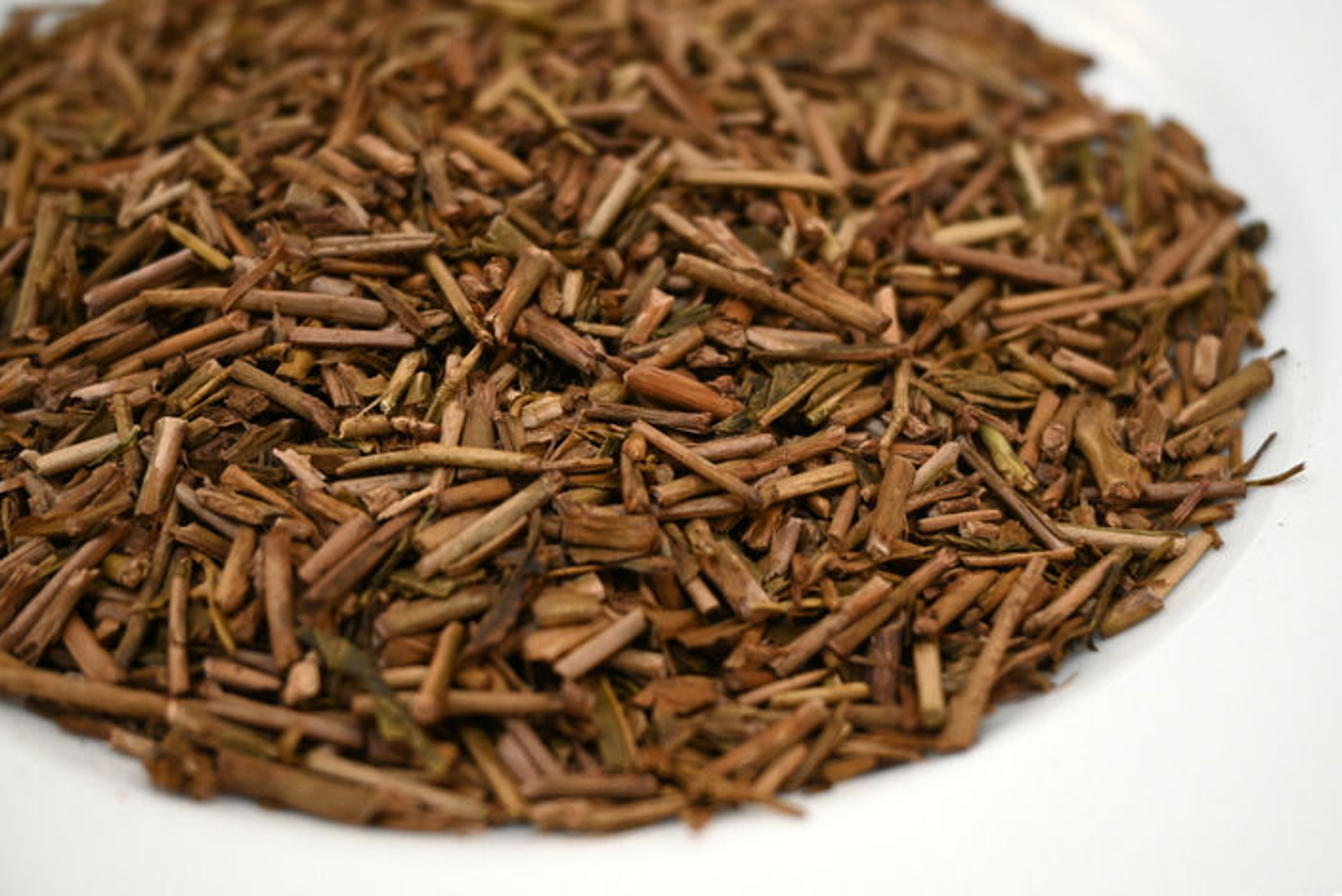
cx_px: 726
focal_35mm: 42
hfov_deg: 46.5
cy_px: 443
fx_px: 1561
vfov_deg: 32.0
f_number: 4.2
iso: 125
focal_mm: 24.5
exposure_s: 1/40
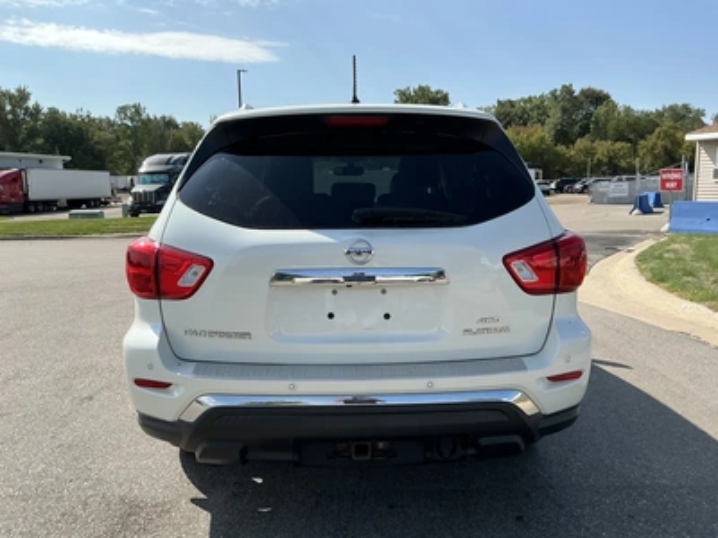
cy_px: 269
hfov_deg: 63.4
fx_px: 581
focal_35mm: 28
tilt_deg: -2.5
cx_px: 359
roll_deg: -1.1
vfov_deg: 49.7
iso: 25
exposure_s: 1/1984
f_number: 1.8
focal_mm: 3
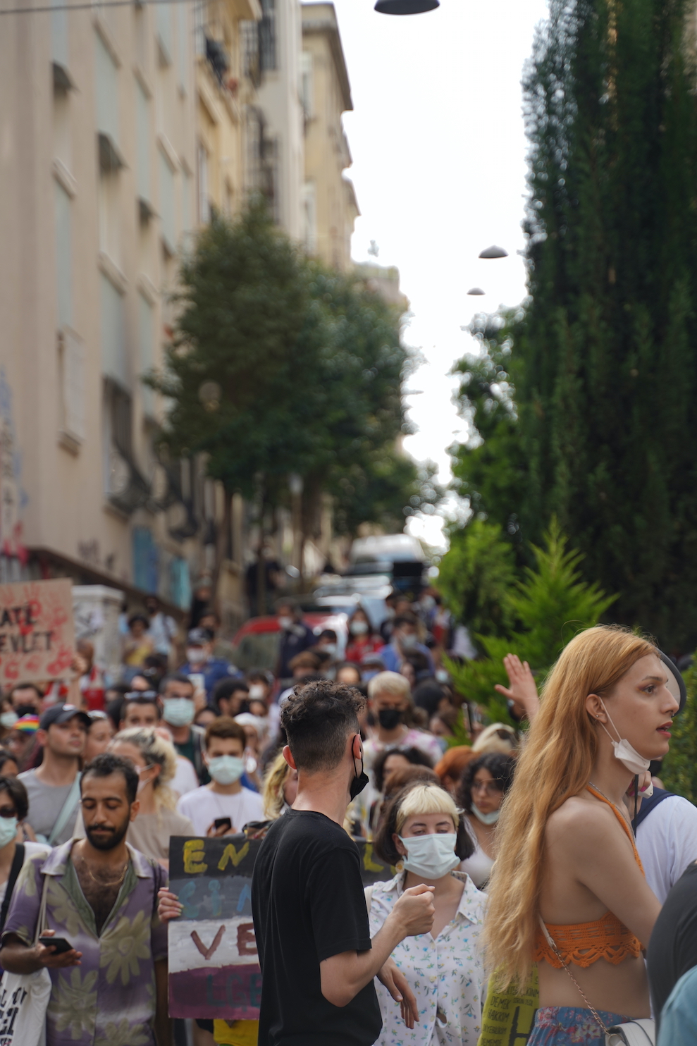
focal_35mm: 91
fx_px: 2643
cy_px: 541
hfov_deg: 15.0
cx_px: 297
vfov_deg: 22.4
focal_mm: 75
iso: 50
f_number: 2.8
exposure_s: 1/250
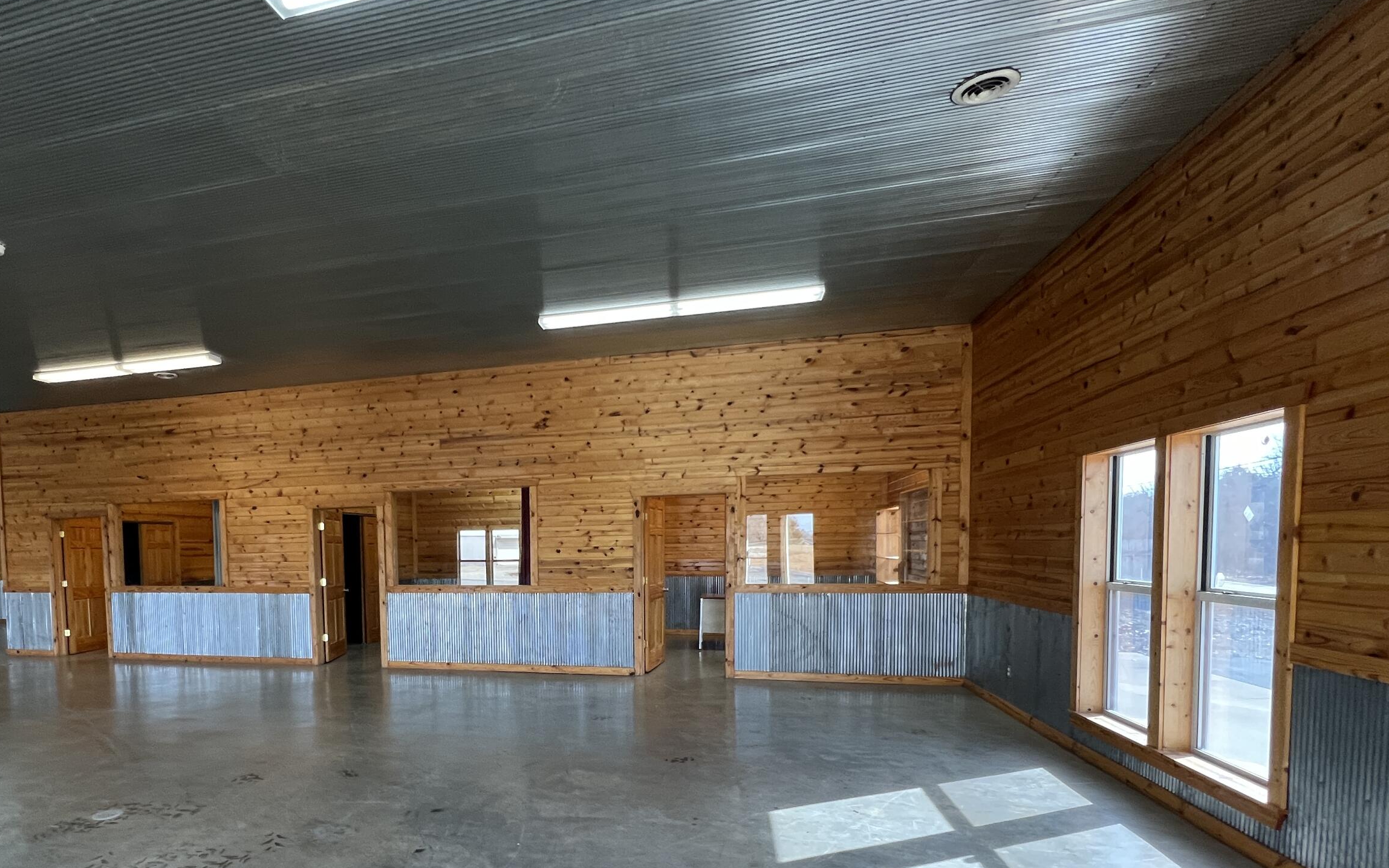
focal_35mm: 18
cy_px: 585
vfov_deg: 63.2
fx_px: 681
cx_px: 504
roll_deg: +0.9
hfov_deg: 88.9
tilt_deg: -4.0
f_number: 1.8
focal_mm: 1.57
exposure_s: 1/120
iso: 160
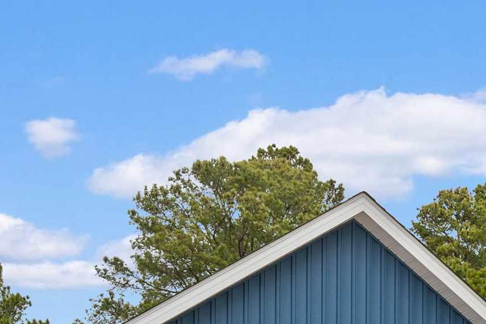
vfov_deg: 16.0
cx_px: 456
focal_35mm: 76
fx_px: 1026
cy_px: 529
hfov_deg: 25.6
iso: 100
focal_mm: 14
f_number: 5
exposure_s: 1/50
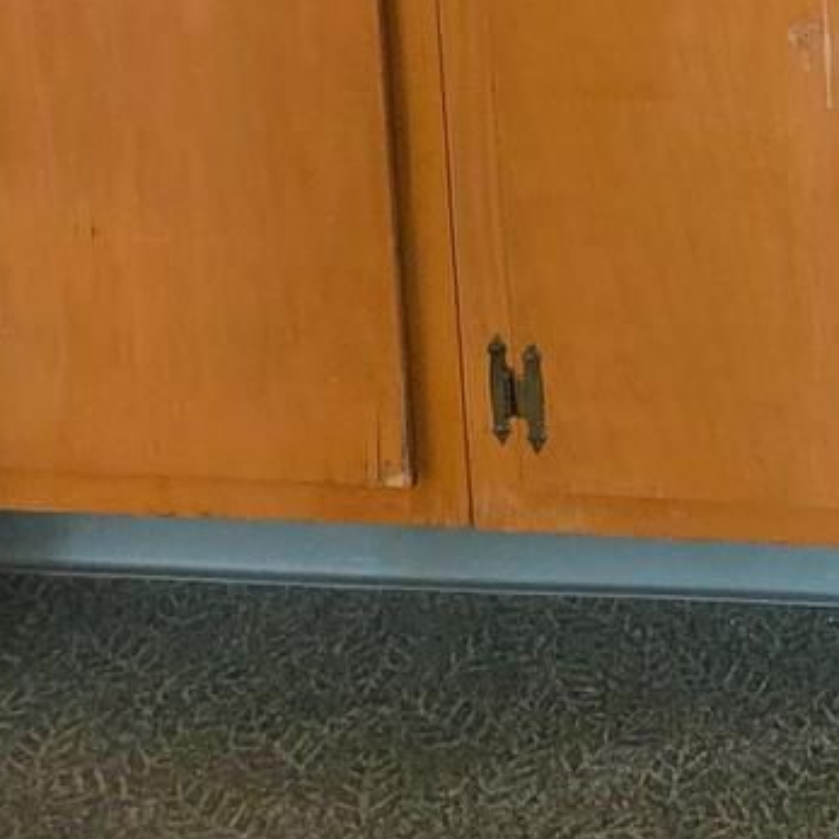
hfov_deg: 12.6
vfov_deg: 12.4
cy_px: -972
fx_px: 3291
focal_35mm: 120
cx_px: 1717
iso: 100
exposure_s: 1/24
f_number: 1.7
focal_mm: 6.3
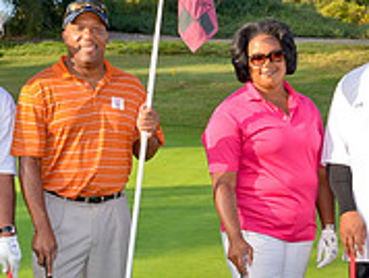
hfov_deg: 19.0
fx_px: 1099
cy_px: 234
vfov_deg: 14.3
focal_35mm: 103
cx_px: 153
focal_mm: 22
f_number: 5
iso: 100
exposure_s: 1/200
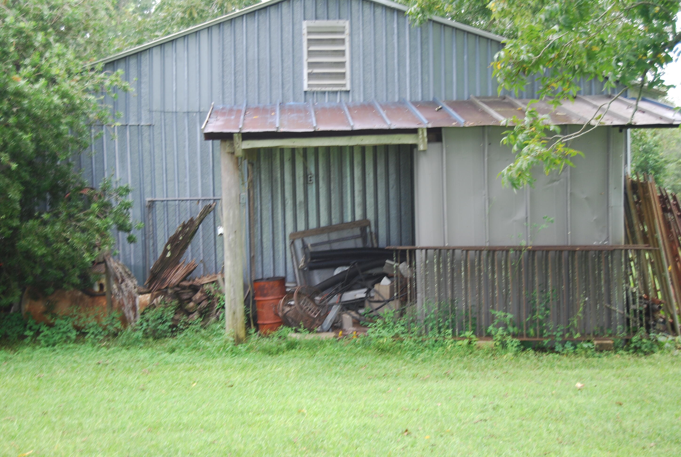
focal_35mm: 60
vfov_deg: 22.7
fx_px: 1137
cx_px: 340
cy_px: 228
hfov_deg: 33.3
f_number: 5
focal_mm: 40
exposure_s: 1/40
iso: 200
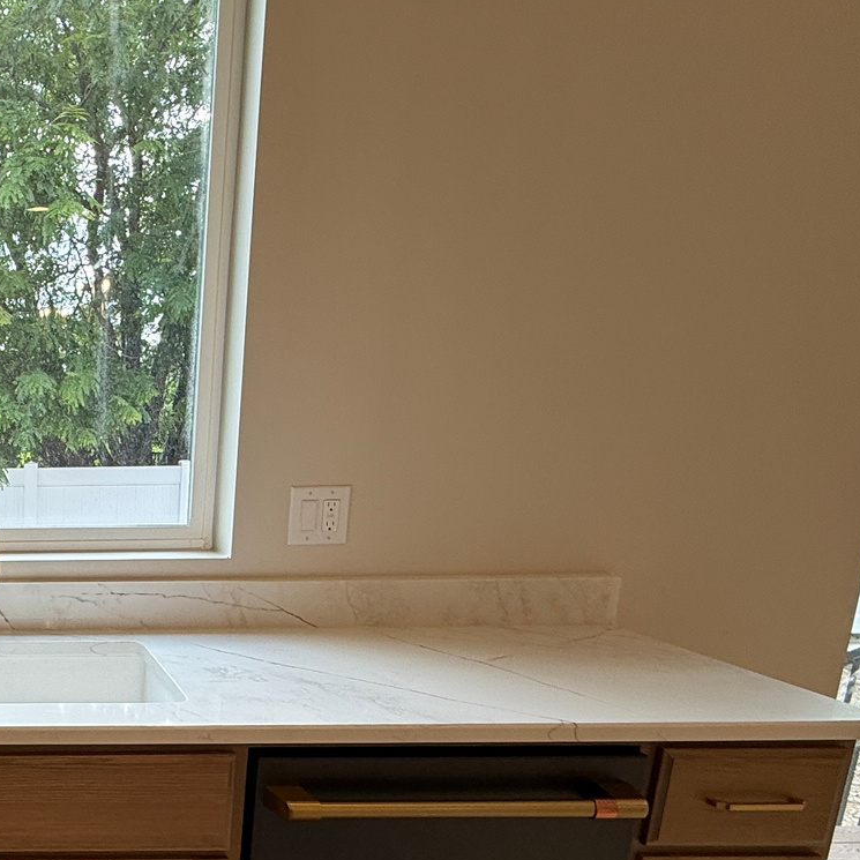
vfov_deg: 46.8
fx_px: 956
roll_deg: +1.2
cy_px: 636
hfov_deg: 40.1
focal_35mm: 34
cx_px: -68
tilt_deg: -13.1
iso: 50
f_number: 2.2
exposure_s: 1/120
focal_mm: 2.22
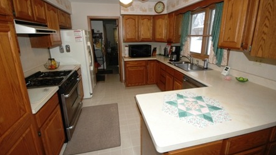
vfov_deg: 66.5
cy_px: 64
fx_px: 117
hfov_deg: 99.4
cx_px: 139
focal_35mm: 16
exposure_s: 1/50
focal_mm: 10
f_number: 4
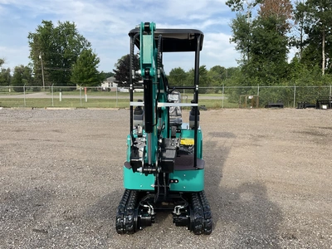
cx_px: 166
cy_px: 124
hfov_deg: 61.7
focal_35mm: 29
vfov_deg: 48.2
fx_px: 278
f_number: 1.8
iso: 25
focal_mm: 3
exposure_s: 1/657
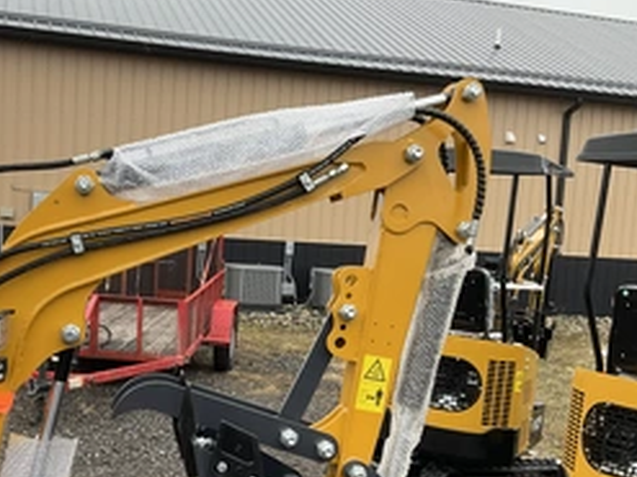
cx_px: 219
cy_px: 304
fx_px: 864
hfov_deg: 40.0
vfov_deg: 30.7
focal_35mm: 47
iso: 25
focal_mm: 3
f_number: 1.8
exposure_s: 1/305
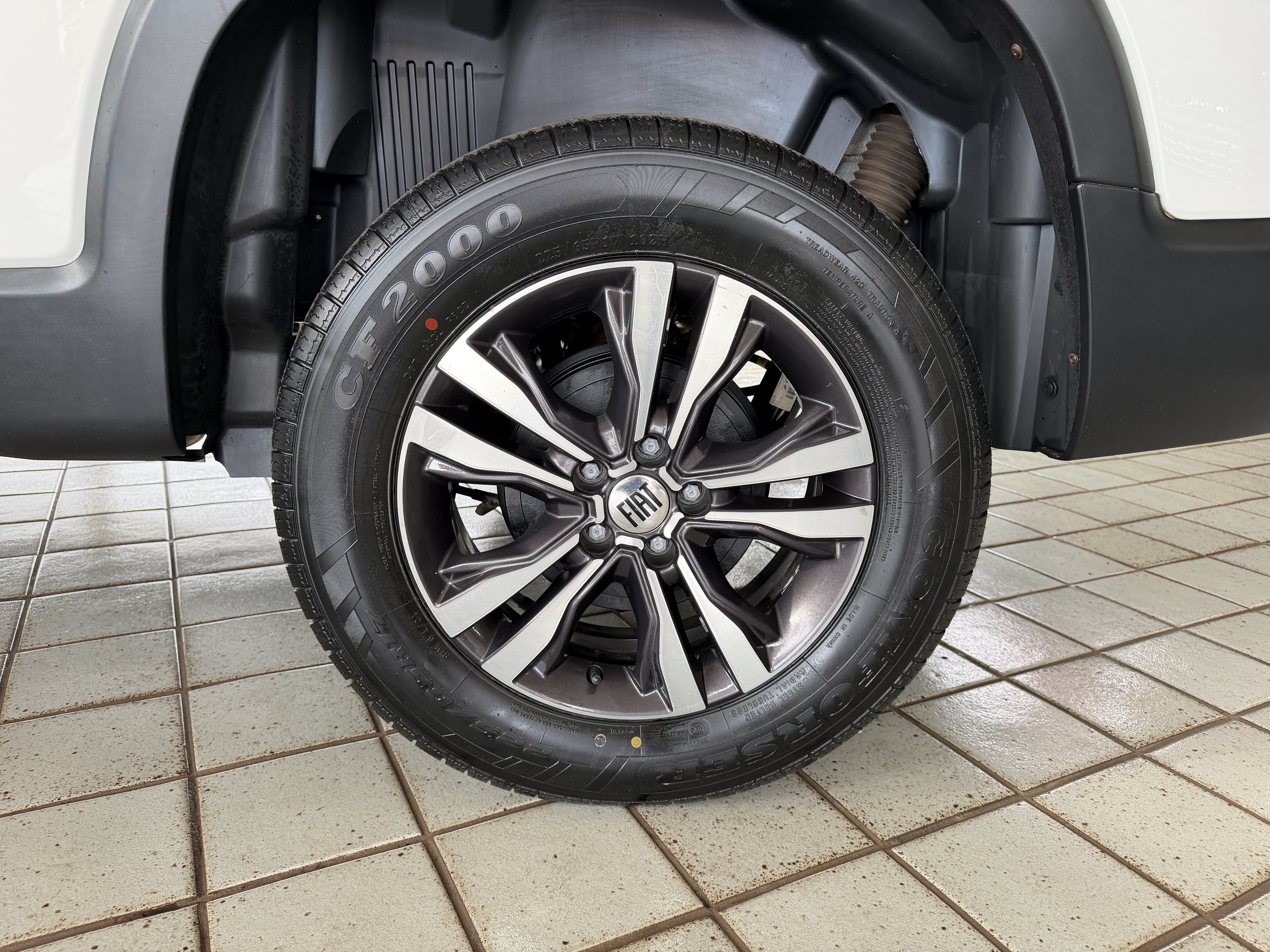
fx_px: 881
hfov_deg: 71.6
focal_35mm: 24
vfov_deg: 56.8
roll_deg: -1.4
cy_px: 476
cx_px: 635
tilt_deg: -15.9
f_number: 1.78
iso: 200
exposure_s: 1/121
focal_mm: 6.76
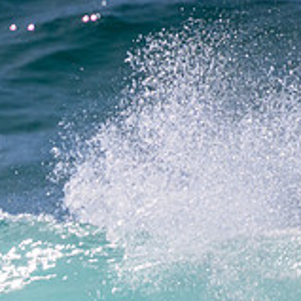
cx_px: -40
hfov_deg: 0.5
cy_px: 274
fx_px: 32789
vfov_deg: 0.5
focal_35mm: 3333
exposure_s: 1/2000
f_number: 11
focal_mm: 800
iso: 720
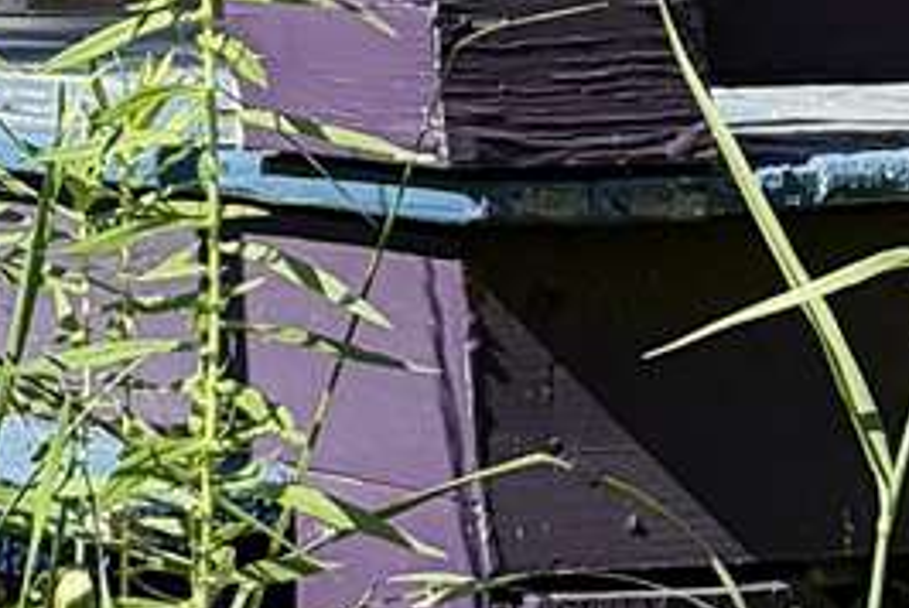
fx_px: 5460
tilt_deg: +8.6
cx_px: -1633
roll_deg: -0.9
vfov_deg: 6.0
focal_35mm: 216
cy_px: -1124
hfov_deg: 8.3
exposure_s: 1/1855
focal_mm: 6.76
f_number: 1.78
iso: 80
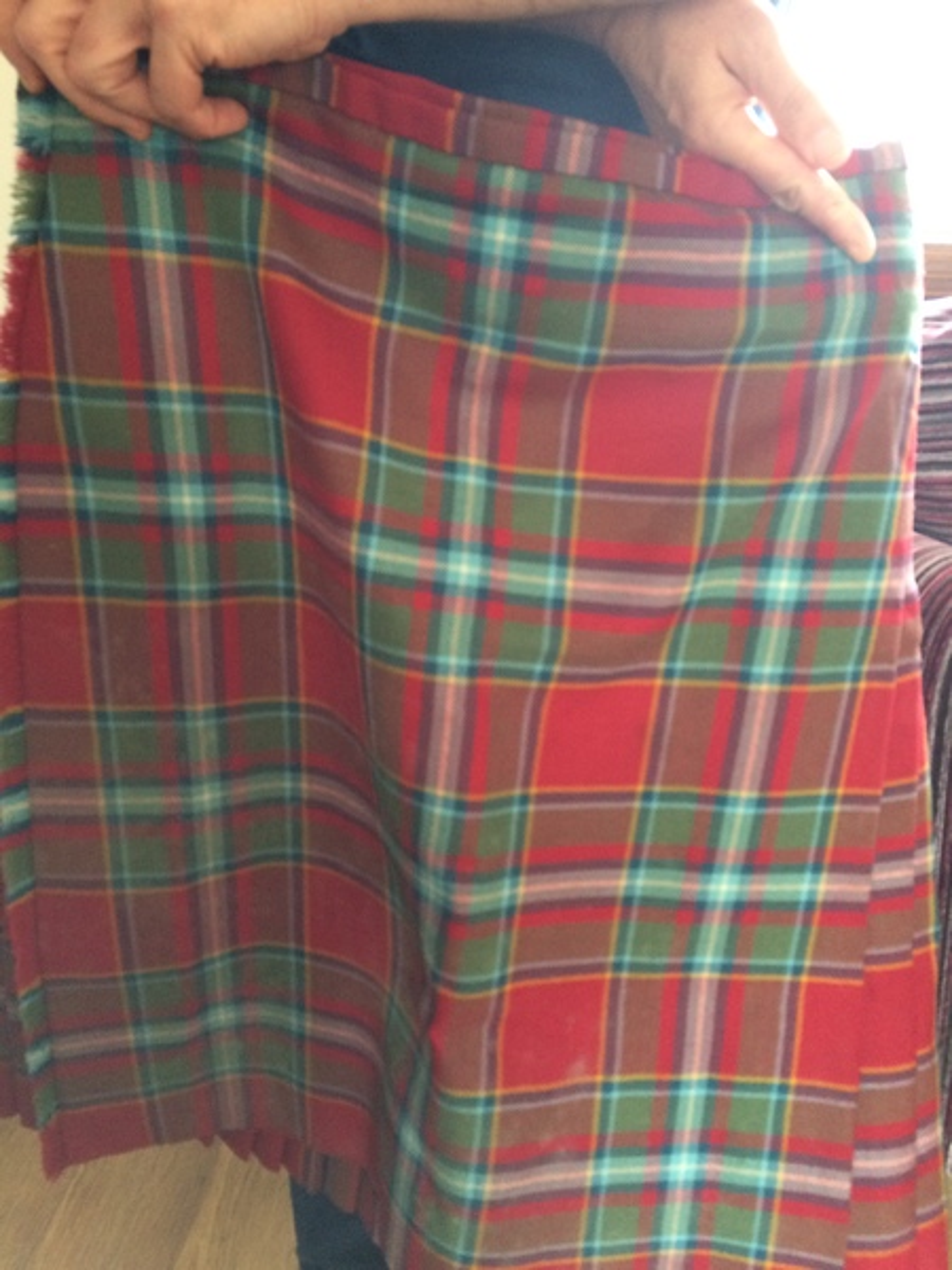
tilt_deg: -21.5
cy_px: 635
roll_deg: -1.2
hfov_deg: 48.2
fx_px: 1063
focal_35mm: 29
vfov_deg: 61.7
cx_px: 476
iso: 250
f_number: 2.2
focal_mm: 4.15
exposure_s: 1/33
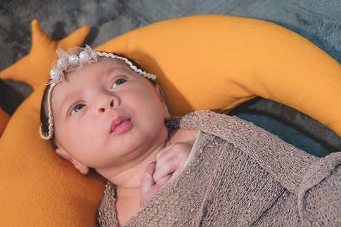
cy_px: 97
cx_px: 167
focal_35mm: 66
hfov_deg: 30.5
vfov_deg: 20.6
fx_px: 625
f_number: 4
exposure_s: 1/60
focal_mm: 55
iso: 1800
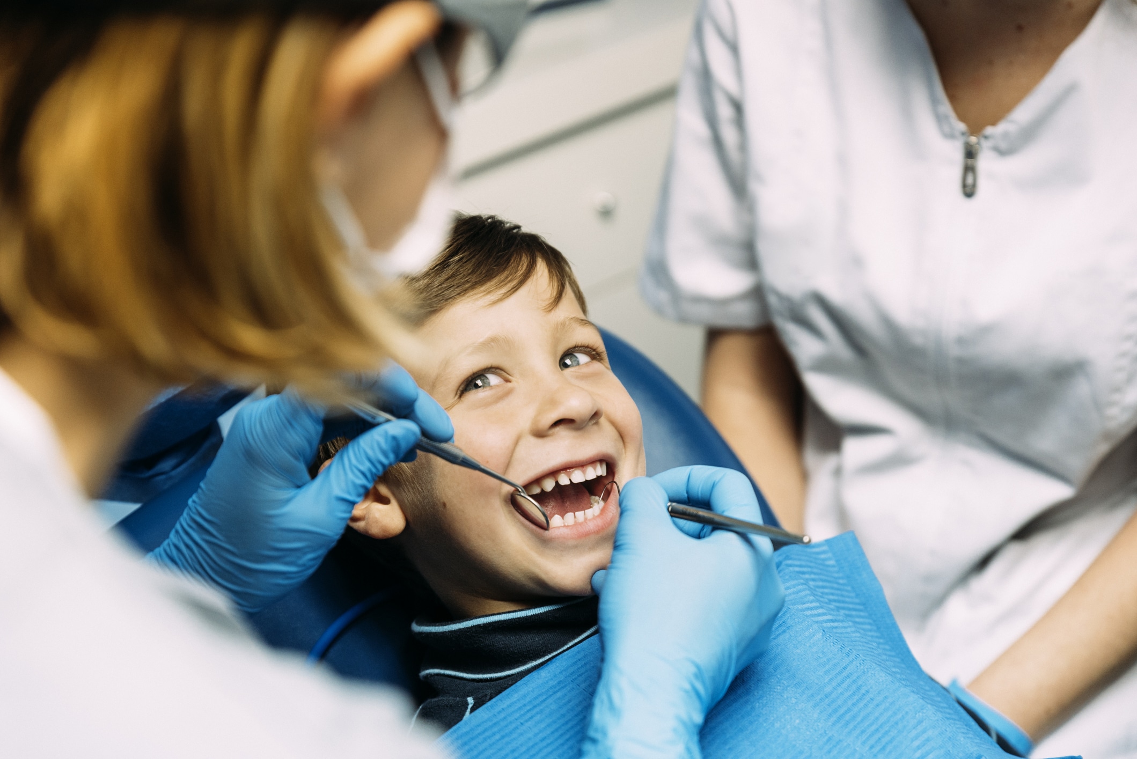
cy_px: 380
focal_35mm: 66
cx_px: 568
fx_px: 2085
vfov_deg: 20.6
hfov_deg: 30.5
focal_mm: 66
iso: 640
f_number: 3.5
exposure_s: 1/125
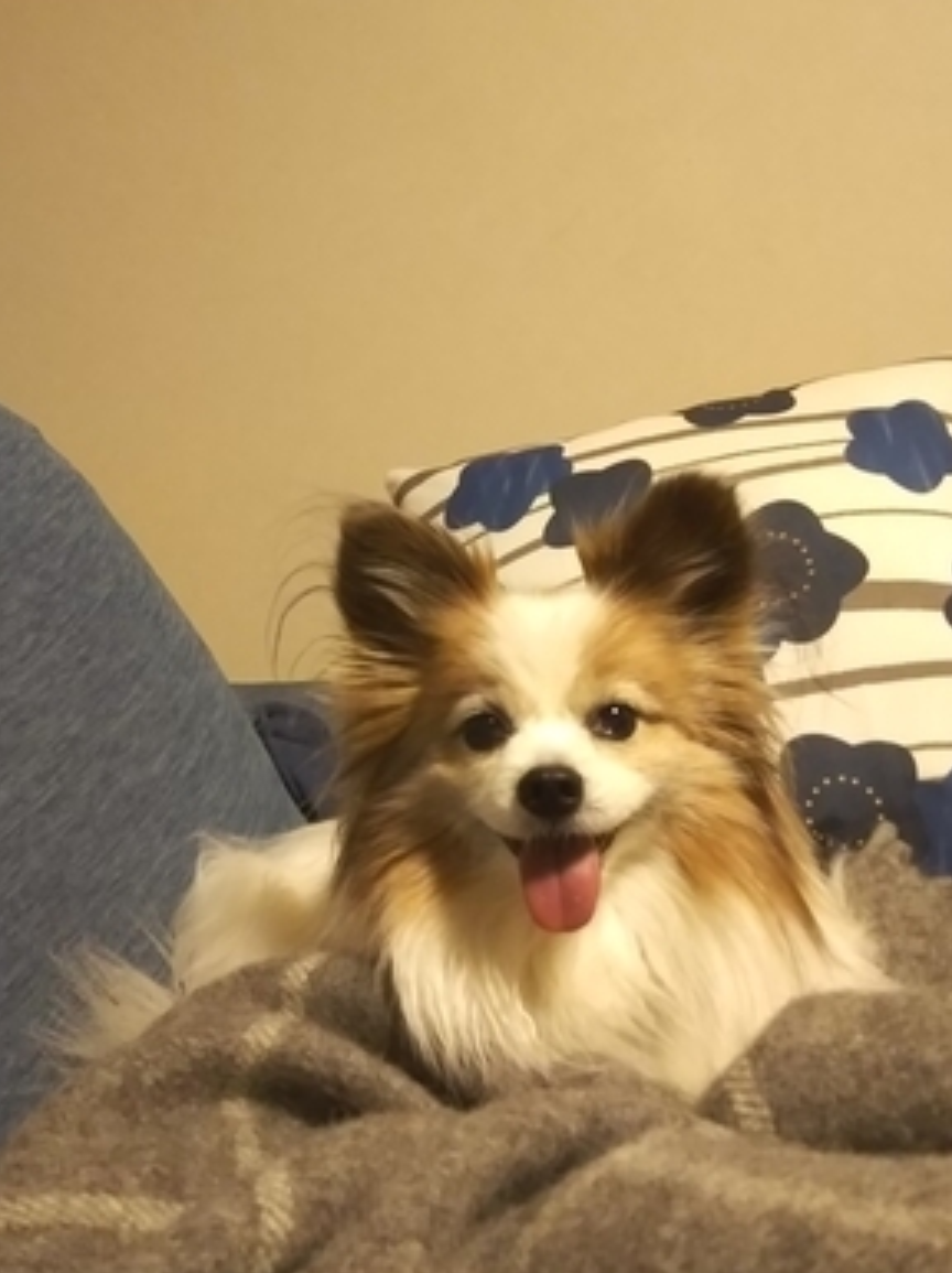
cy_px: 718
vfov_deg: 47.8
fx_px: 1432
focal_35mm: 39
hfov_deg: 36.7
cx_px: 514
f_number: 2.2
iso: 500
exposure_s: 1/17
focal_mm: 4
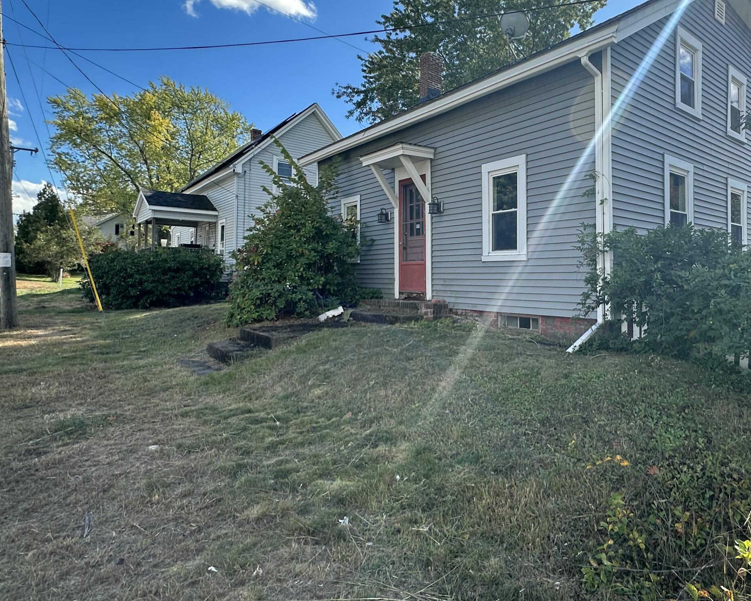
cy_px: 266
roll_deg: -0.6
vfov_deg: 63.0
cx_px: 490
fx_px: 489
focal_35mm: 22
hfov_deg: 73.1
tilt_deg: +3.3
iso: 40
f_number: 2.2
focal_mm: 2.22
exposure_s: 1/543
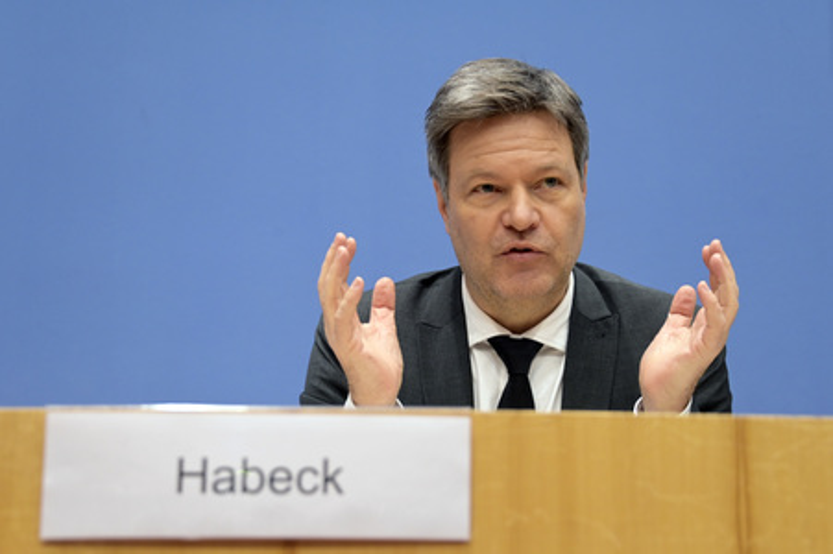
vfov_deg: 18.9
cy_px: 277
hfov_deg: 28.1
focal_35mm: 72
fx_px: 1665
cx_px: 416
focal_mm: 72
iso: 3200
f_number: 5
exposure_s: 1/320
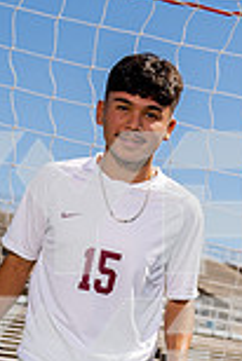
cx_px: 139
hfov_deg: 12.7
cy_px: 370
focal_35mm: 108
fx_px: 1086
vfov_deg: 18.4
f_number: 4
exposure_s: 1/1000
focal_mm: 37
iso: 100
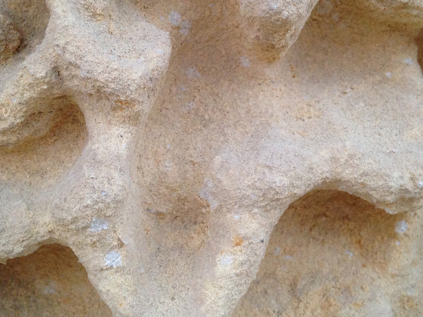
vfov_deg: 25.6
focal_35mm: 57
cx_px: 224
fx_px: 697
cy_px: 124
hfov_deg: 33.8
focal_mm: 4.13
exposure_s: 1/20
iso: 200
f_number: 2.4
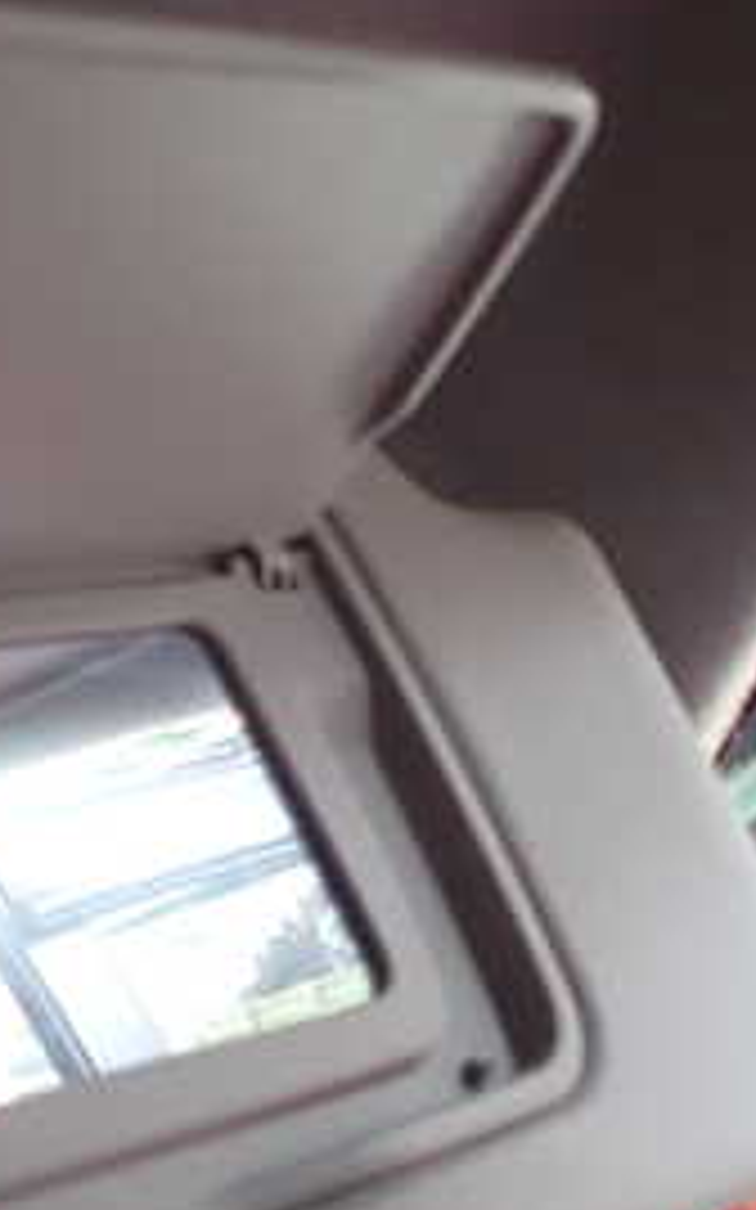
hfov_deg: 20.2
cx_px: -225
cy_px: 738
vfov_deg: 34.4
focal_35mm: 59
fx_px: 1946
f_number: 2
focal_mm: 4.5
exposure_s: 1/40
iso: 200
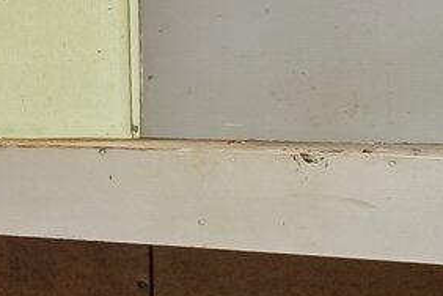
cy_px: 91
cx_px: -1048
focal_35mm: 116
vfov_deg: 11.8
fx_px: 1427
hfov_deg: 10.0
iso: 500
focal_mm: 16
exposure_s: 1/4
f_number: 11
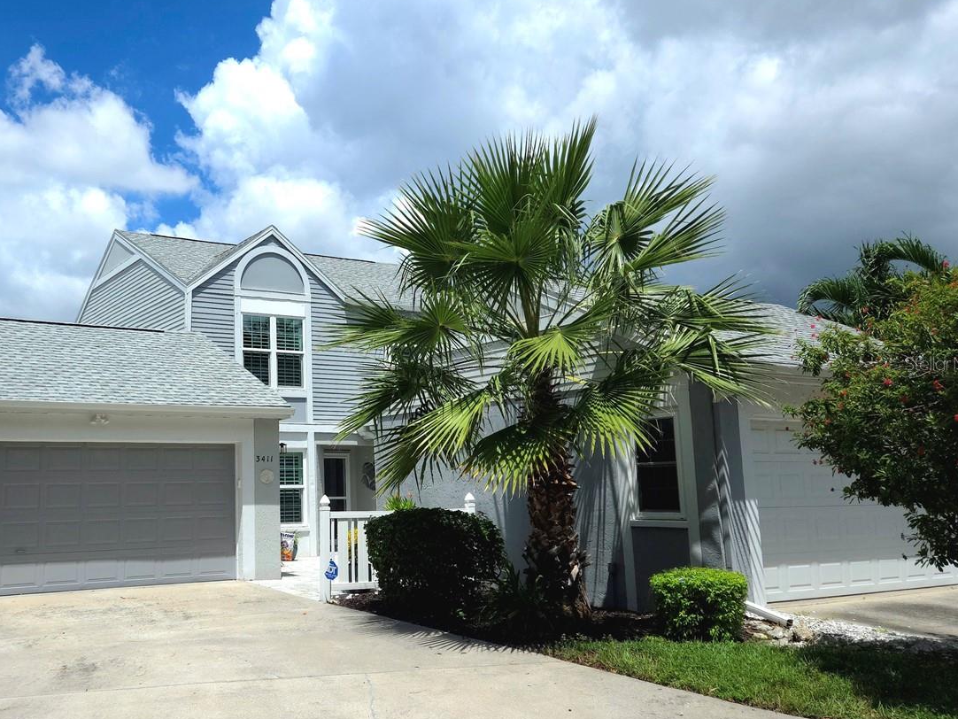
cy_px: 363
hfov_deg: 52.3
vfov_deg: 41.8
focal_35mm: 34
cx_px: 280
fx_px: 941
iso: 50
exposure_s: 1/5000
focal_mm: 5.4
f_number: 1.8
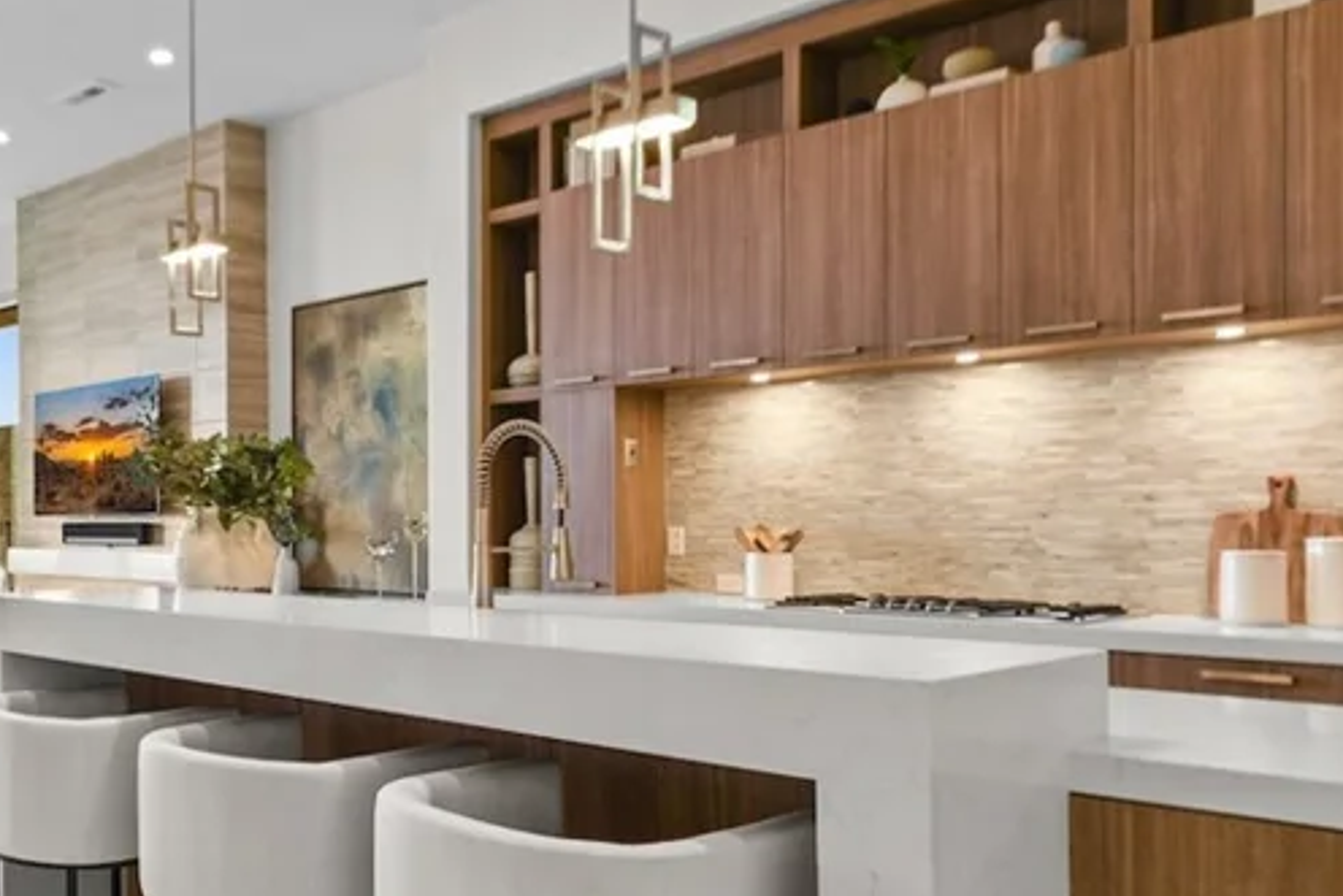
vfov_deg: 40.0
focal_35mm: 33
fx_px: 1231
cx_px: 219
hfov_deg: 52.5
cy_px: 491
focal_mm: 16
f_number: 8
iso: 100
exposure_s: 1/8
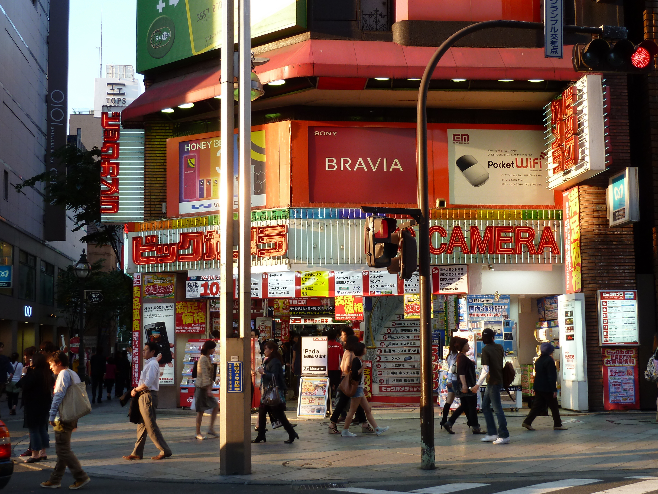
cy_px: 262
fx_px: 893
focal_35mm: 47
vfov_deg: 30.9
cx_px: 332
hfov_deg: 40.4
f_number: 3.7
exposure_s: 1/60
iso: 80
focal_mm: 7.3
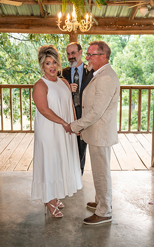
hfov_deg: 22.8
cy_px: 123
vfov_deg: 35.7
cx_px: 78
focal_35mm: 57
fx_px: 383
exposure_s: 1/125
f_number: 4.5
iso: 1600
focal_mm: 55
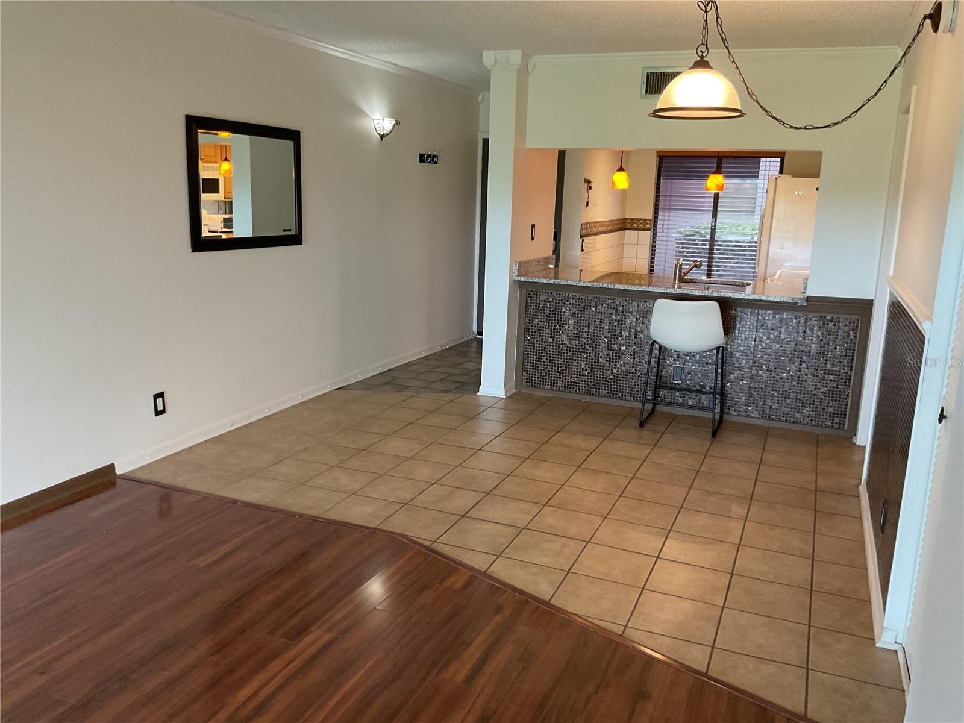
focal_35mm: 29
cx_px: 482
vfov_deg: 48.2
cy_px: 362
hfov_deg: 61.7
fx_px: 808
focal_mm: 3
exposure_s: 1/60
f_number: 1.8
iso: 160
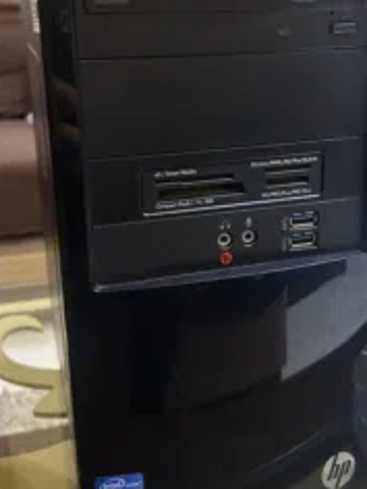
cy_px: 182
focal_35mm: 44
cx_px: 205
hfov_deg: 32.8
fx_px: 622
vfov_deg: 42.6
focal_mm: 5.7
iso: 500
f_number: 1.5
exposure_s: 1/25
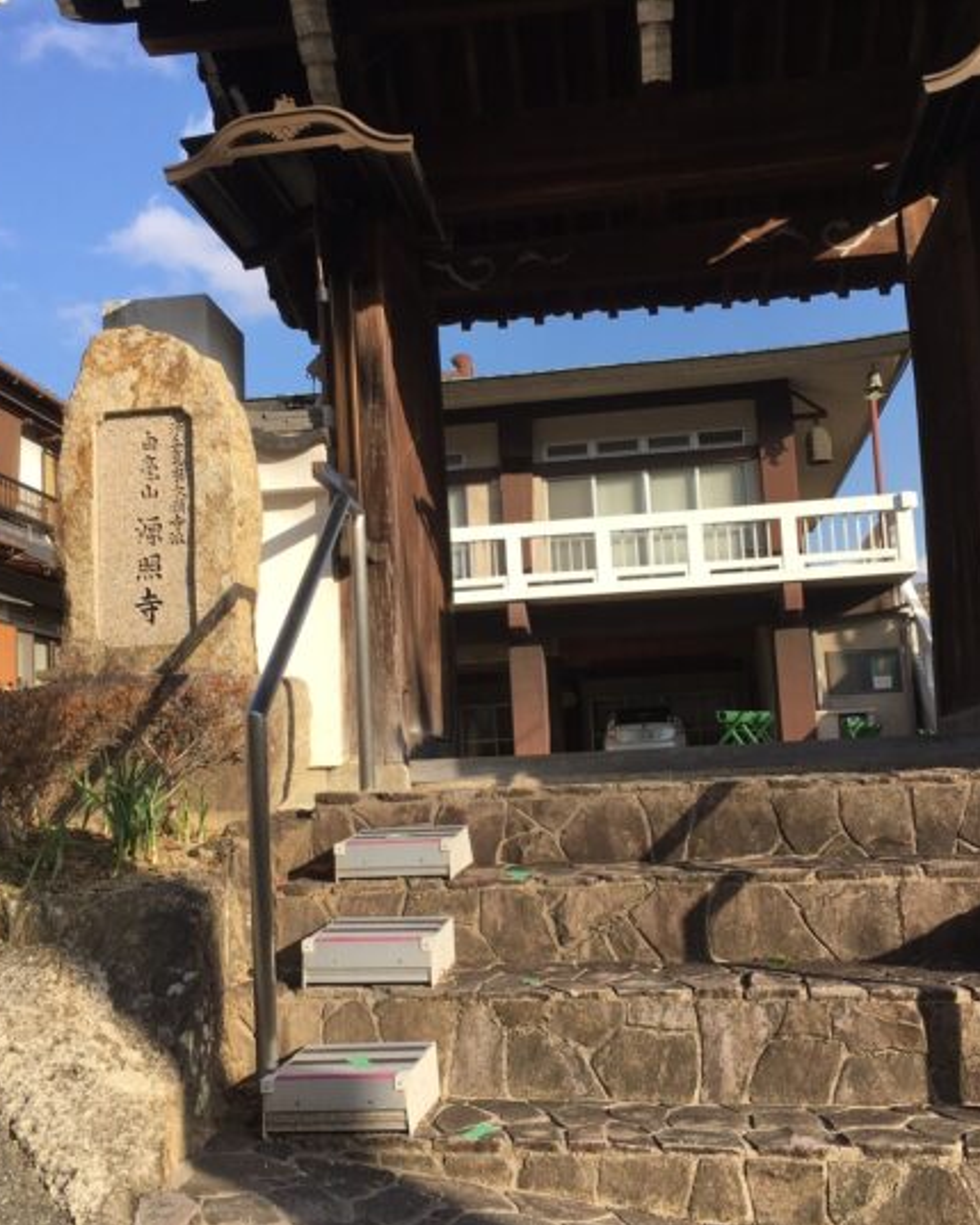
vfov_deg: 47.9
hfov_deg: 39.2
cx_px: 459
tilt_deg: +6.9
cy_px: 615
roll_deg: +3.3
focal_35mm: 38
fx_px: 1377
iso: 25
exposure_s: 1/974
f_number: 2.2
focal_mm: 4.15
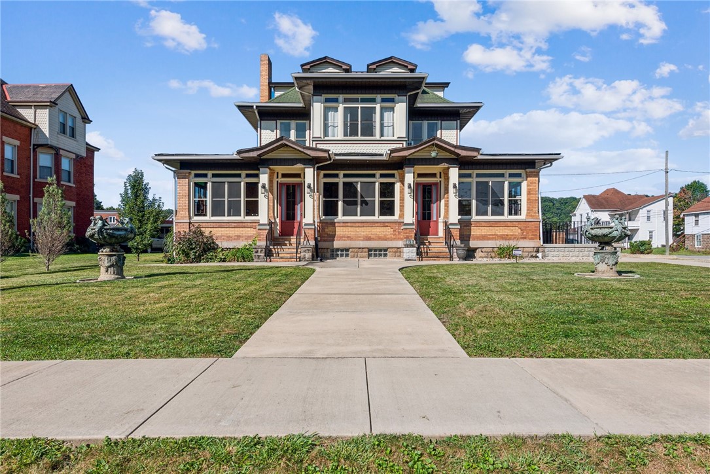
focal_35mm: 21
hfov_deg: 81.2
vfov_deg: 59.5
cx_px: 355
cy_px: 237
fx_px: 414
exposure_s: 1/640
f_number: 11
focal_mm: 21
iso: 80
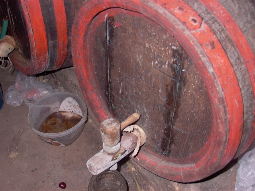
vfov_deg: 37.7
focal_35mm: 38
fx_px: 280
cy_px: 96
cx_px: 128
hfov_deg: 49.0
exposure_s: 1/64.2
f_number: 2.13
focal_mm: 8.19
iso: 100
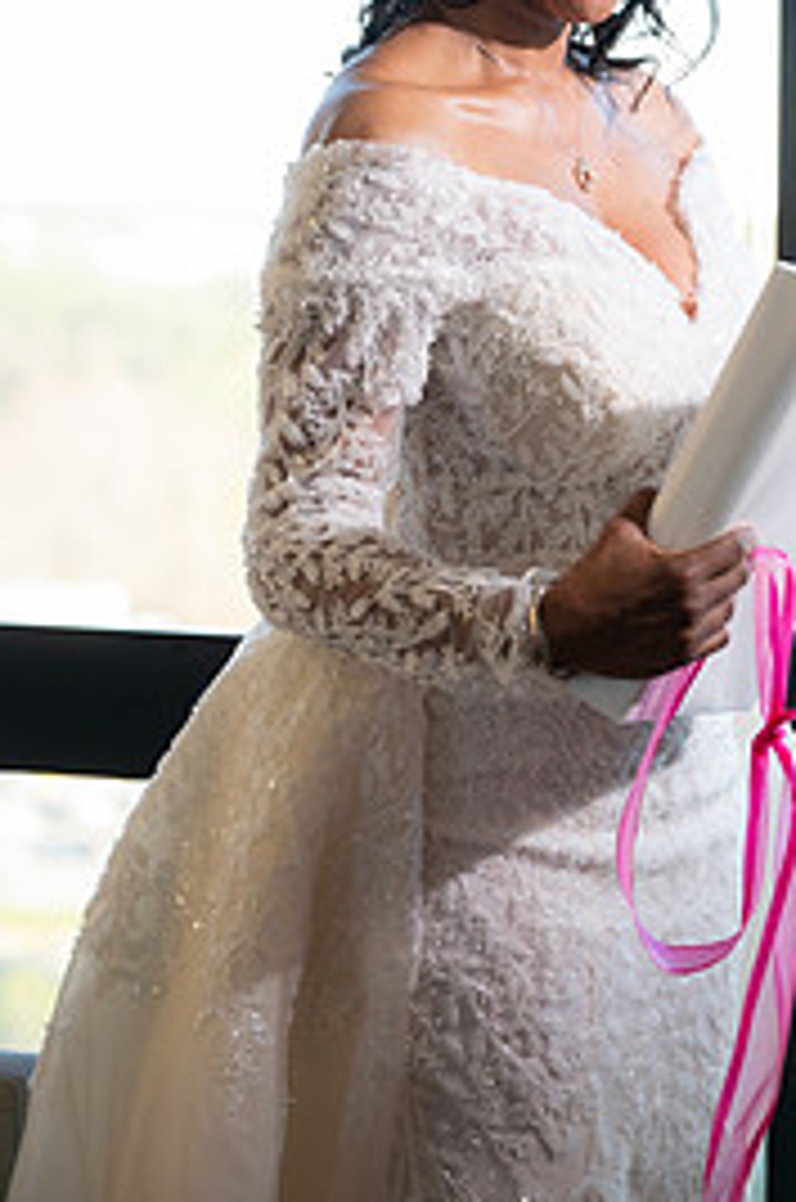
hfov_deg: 11.5
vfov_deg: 17.3
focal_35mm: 118
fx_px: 3929
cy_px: 365
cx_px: 645
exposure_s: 1/125
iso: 1600
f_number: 2.8
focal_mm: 70
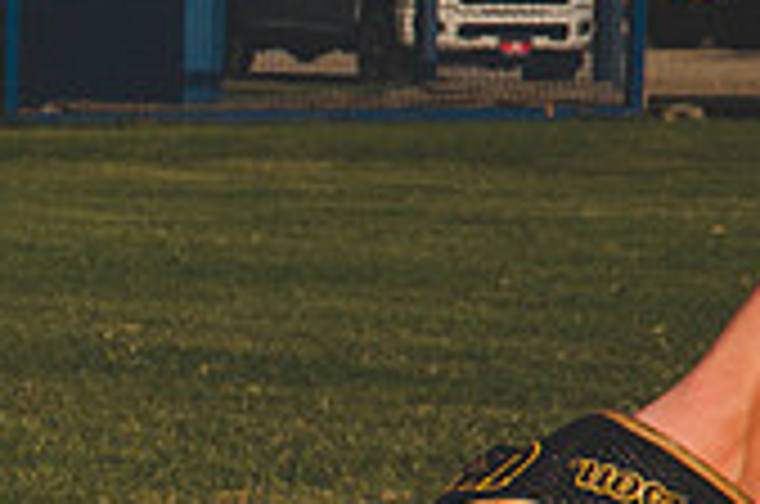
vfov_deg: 3.6
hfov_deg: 5.4
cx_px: -764
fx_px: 7881
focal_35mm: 374
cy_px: 691
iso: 100
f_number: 16
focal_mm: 70
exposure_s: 1/200
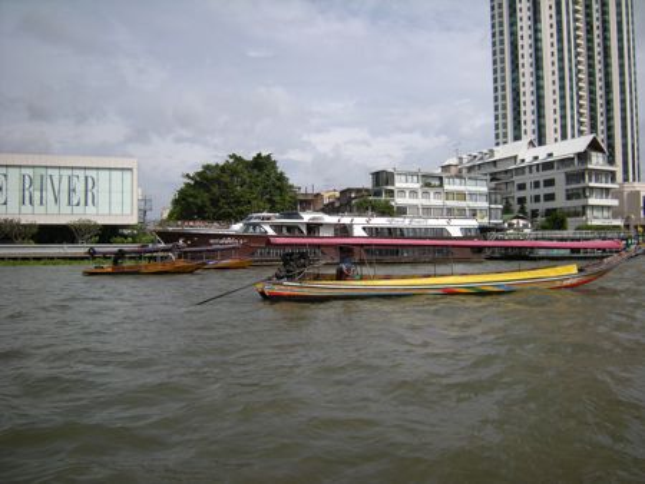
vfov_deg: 49.8
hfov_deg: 63.4
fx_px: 522
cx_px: 322
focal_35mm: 28
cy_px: 242
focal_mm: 4.7
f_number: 5.6
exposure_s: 1/395
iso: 64
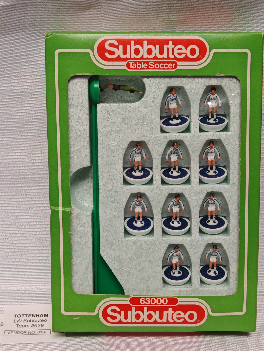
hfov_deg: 27.0
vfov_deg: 35.5
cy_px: 176
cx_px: 132
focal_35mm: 54
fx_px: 549
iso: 50
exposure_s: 1/190
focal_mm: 6.67
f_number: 1.9
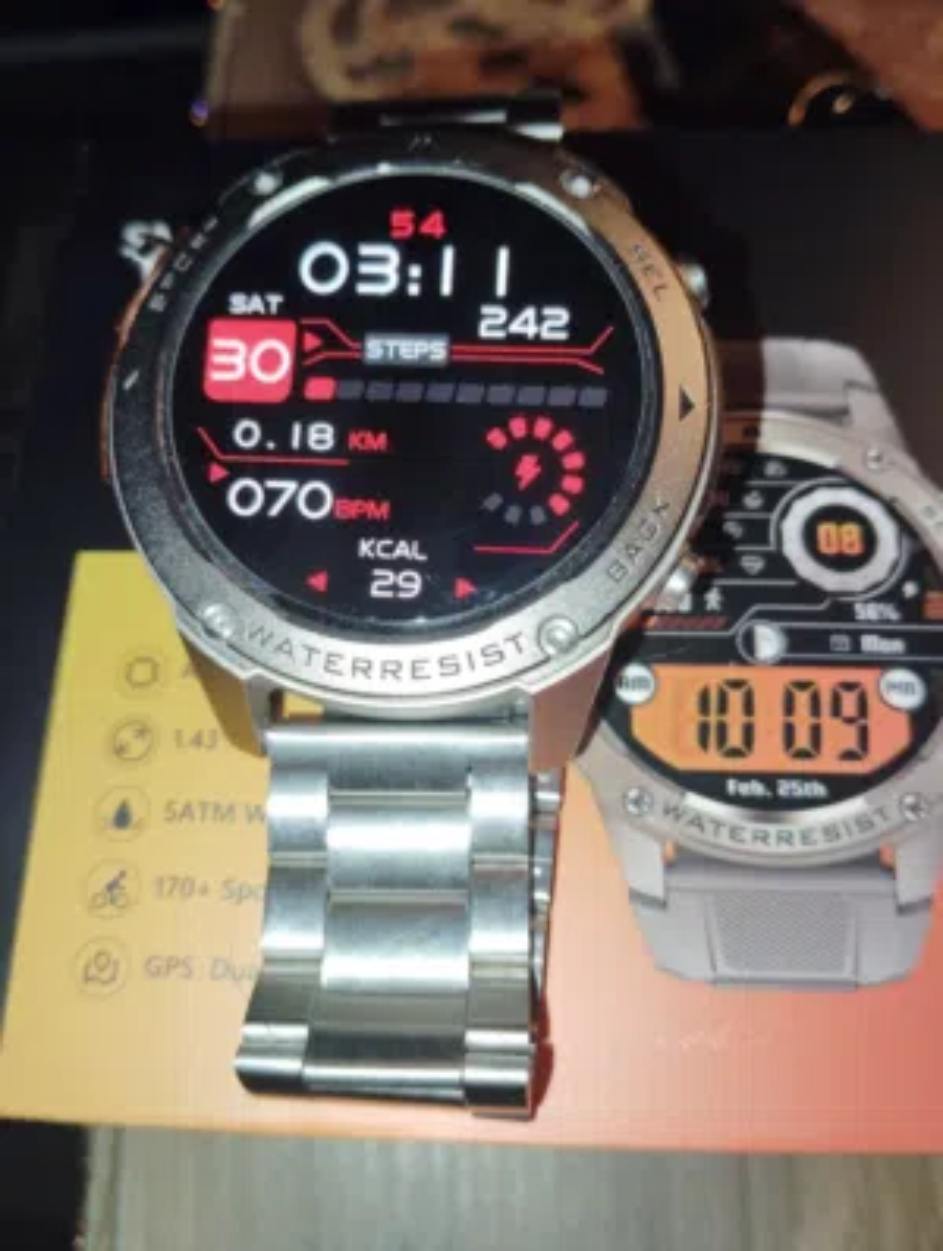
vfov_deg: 63.4
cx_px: 472
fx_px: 1014
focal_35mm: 28
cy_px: 626
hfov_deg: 49.9
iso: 214
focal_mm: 4.22
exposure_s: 1/100
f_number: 1.8
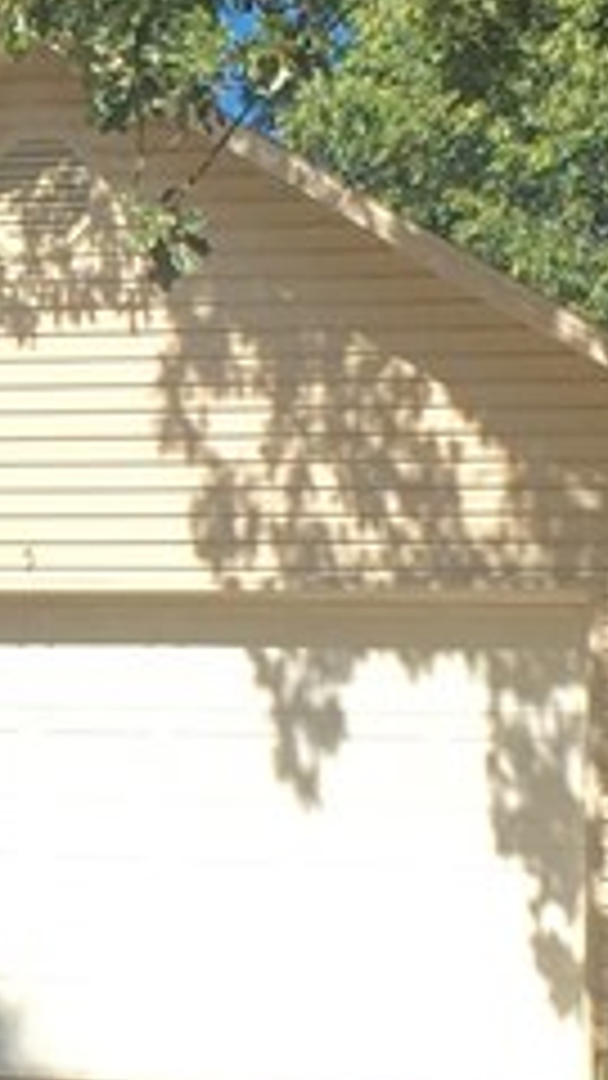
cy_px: 495
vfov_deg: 15.9
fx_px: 3869
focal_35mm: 135
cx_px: -234
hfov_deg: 8.8
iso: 32
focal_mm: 4.15
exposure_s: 1/1582
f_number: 2.2
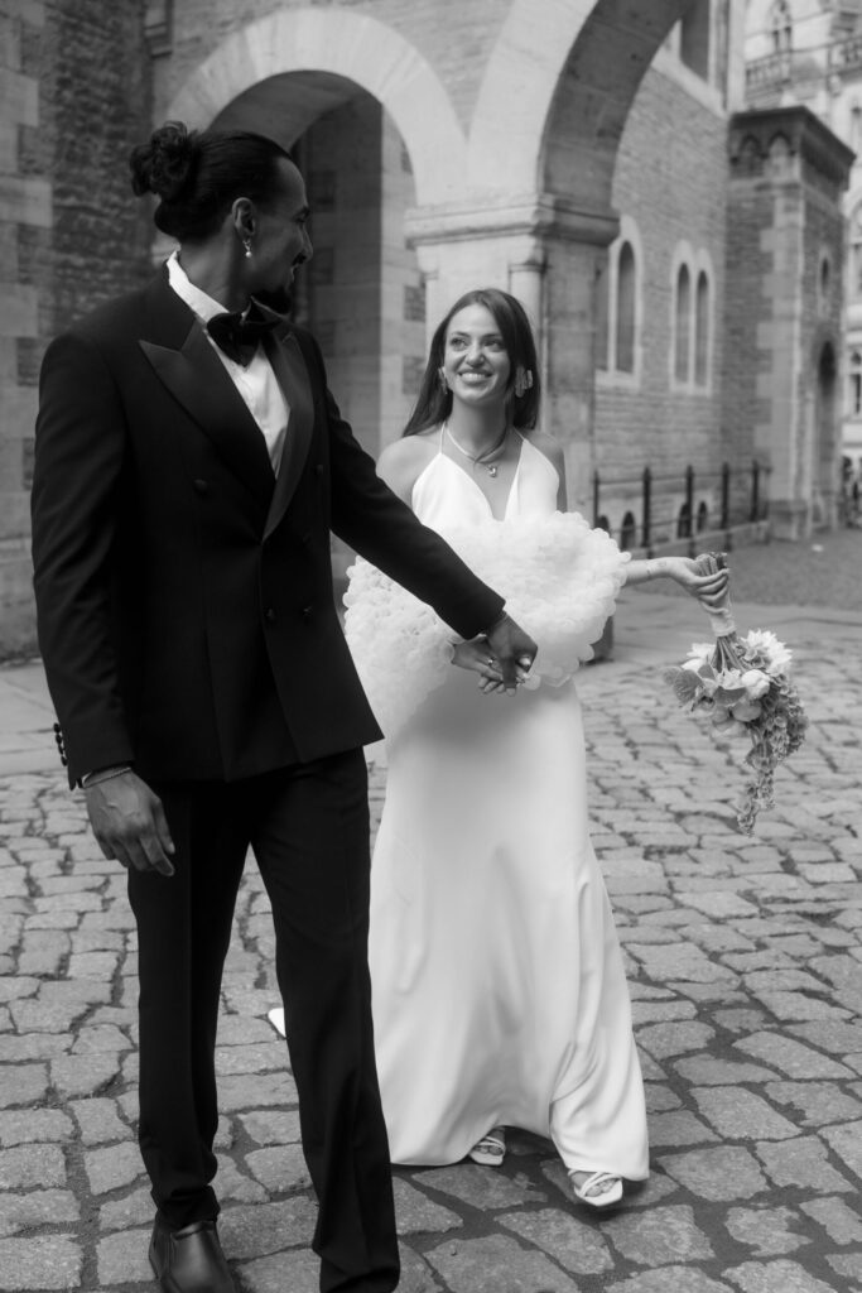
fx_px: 1436
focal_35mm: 40
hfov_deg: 33.4
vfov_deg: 48.5
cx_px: 431
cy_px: 646
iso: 200
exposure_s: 1/320
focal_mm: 40
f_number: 3.2
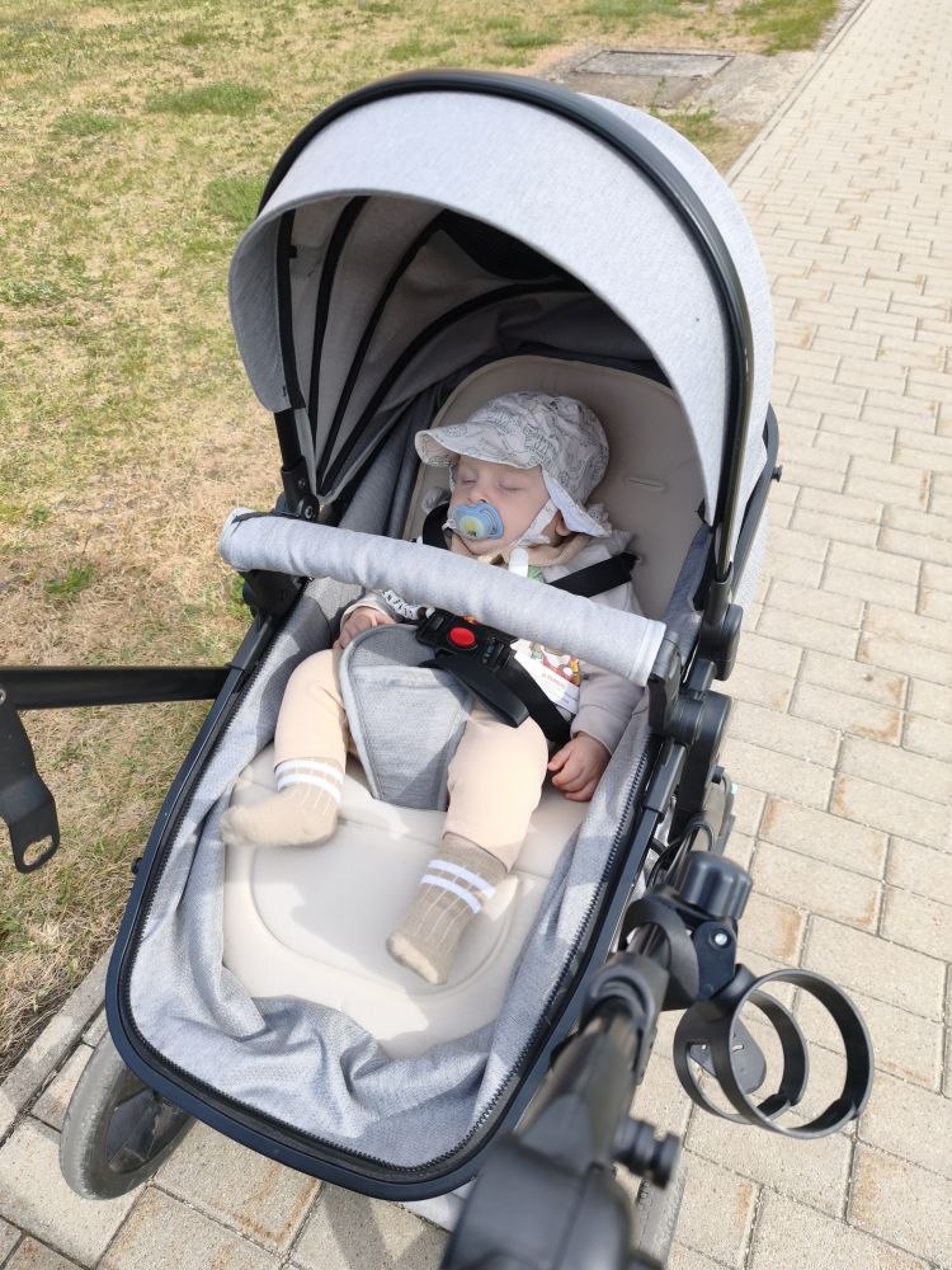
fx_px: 843
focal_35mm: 23
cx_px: 476
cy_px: 635
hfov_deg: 58.9
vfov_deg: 73.9
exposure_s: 1/985
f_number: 1.62
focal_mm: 6.45
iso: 50
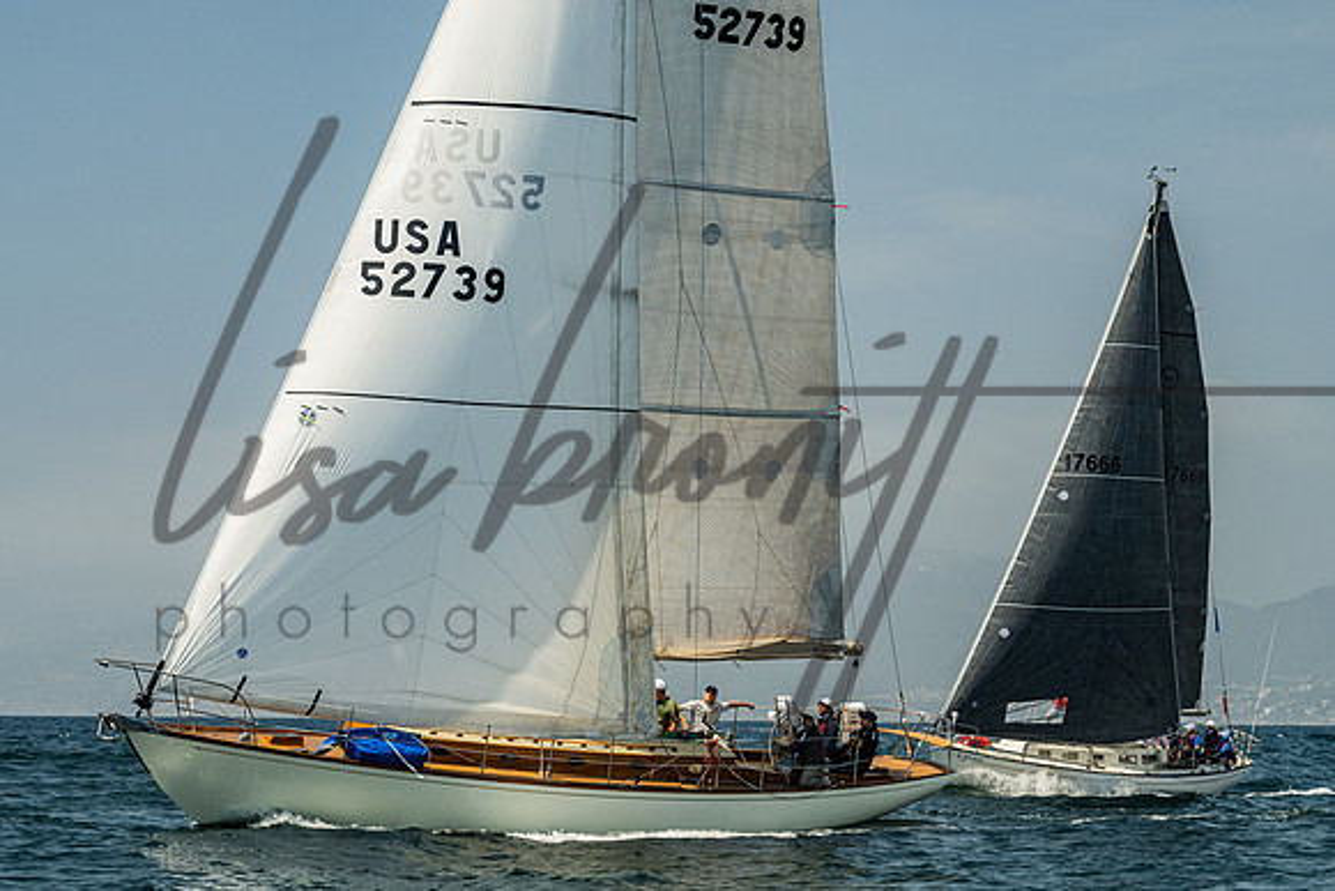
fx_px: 4299
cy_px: 430
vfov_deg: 11.8
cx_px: 621
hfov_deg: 17.7
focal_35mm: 116
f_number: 6.3
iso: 320
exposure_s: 1/1600
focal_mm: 86
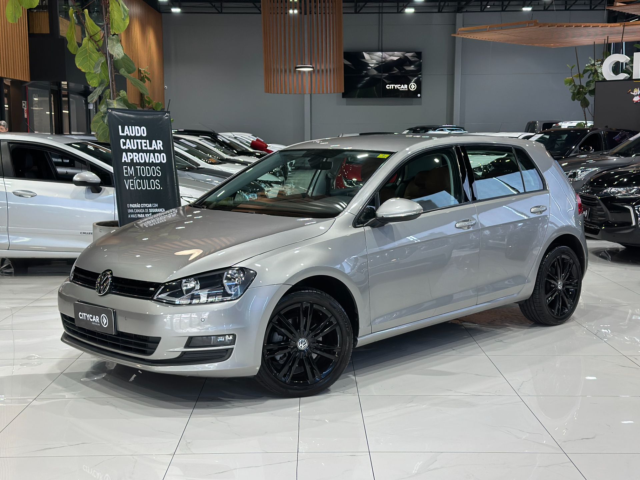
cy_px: 240
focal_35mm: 48
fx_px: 887
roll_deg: -0.1
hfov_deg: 39.7
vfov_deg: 30.3
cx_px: 320
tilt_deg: -7.6
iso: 125
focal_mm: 6.86
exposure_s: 1/120
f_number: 1.78
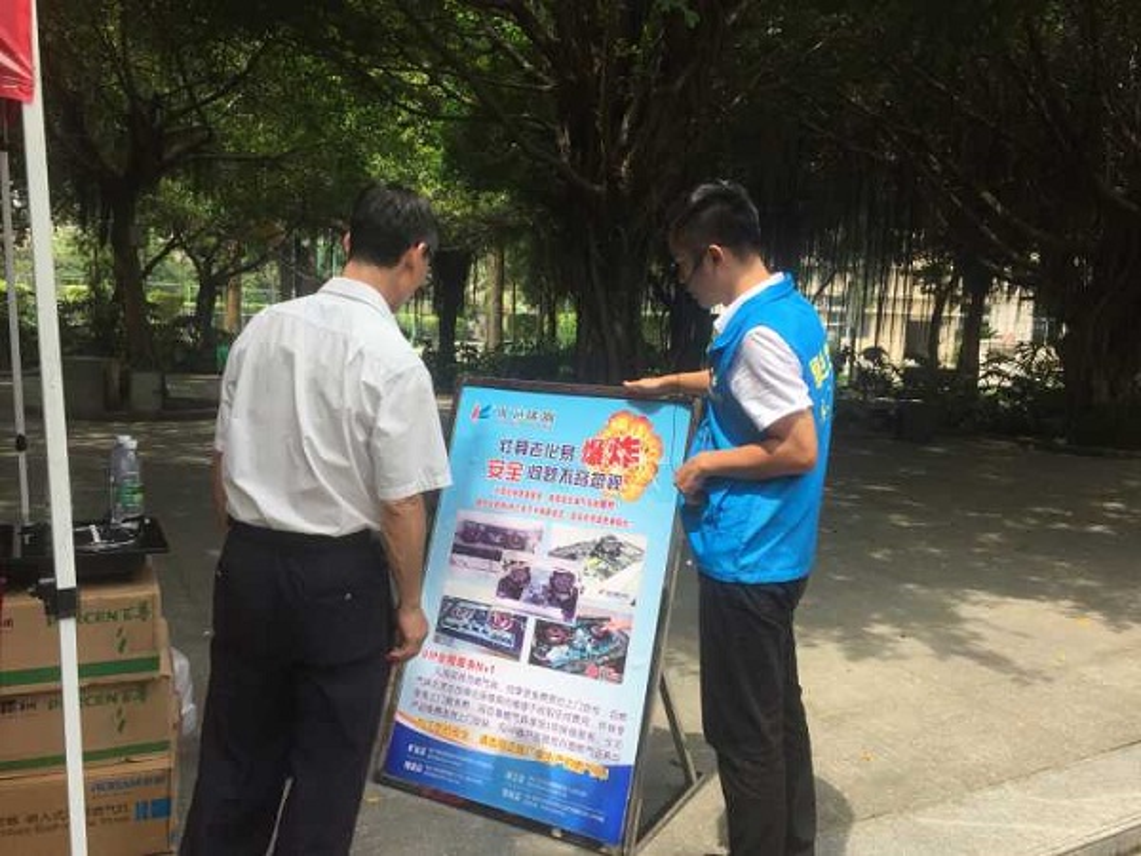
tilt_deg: -5.1
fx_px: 956
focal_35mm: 29
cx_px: 570
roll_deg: -4.2
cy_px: 428
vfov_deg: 48.2
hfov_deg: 61.7
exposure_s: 1/989
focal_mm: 4.15
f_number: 2.2
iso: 32
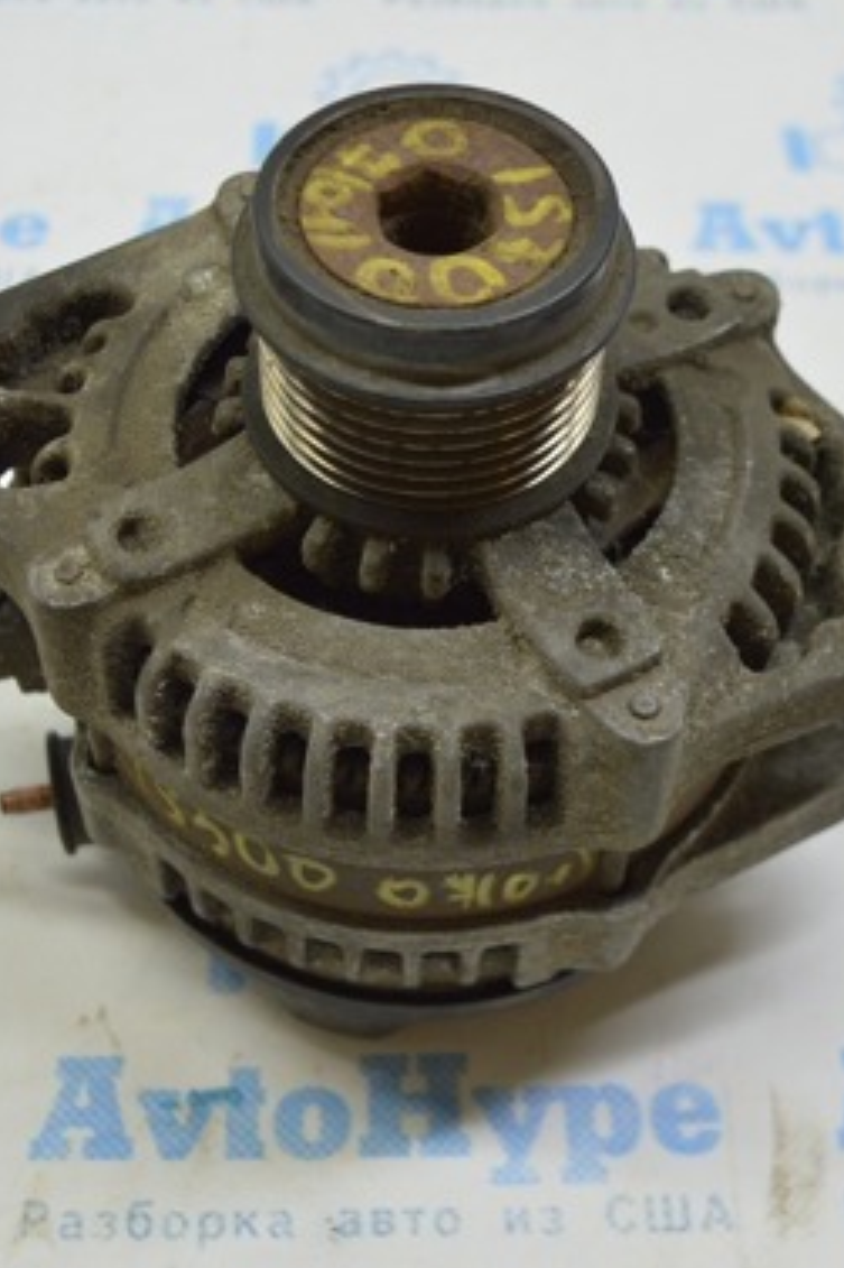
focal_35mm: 56
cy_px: 584
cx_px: 390
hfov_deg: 24.2
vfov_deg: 35.6
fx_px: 1971
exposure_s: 1/60
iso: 400
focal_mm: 22
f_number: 3.8
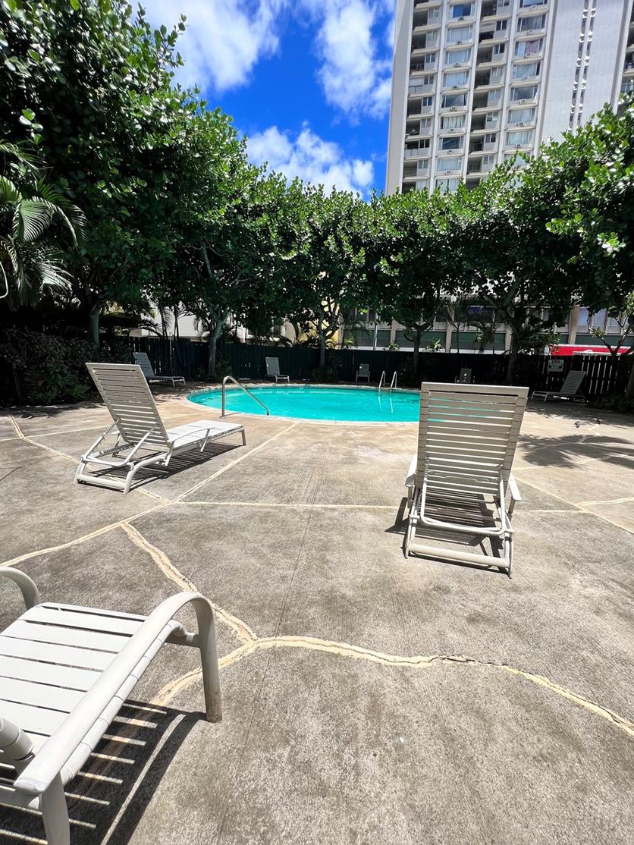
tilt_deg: -9.1
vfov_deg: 102.0
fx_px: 342
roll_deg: -1.7
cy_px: 418
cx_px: 336
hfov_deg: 85.6
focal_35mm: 14
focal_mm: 1.57
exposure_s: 1/1845
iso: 32
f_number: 1.8
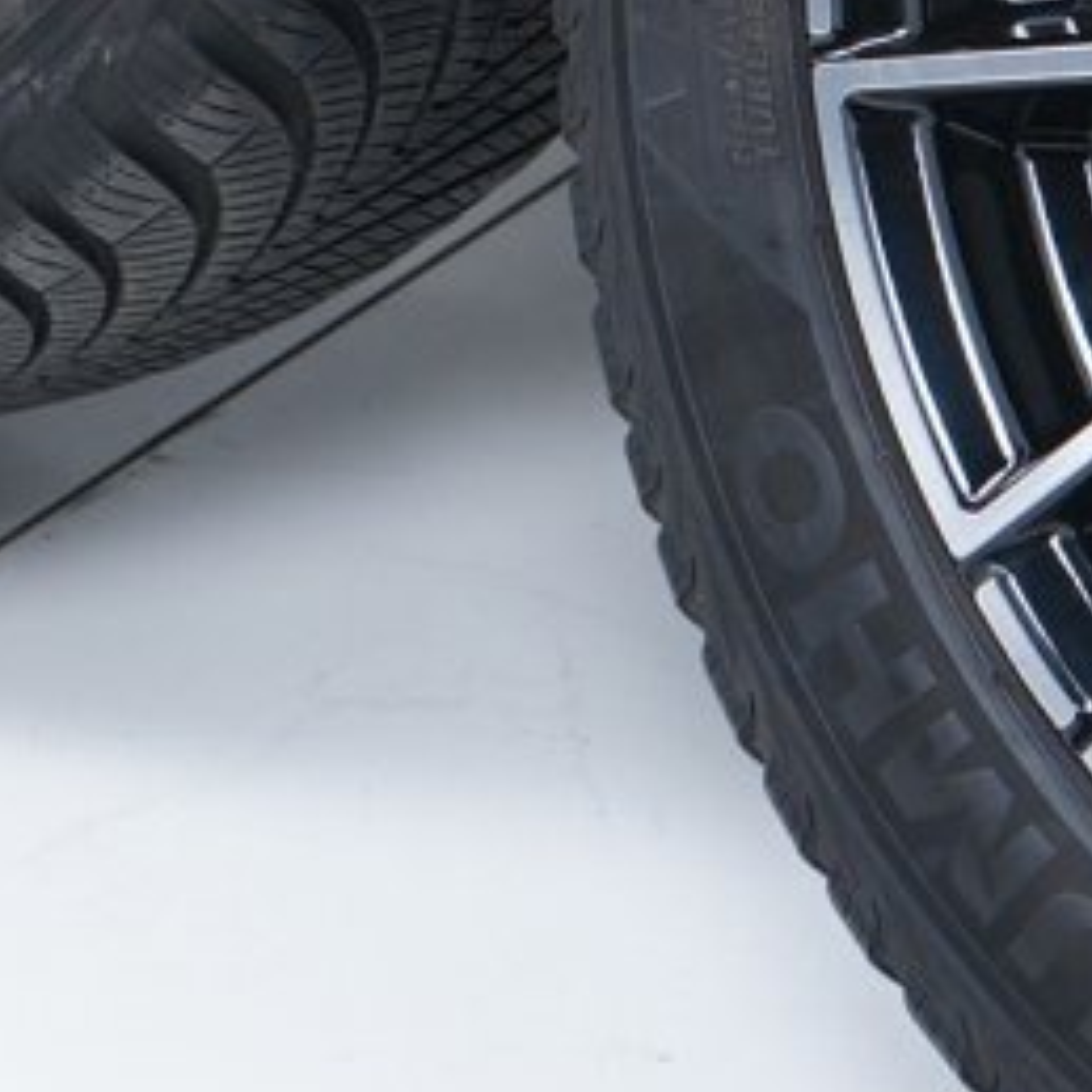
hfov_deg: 8.9
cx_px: 118
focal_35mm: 195
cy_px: -765
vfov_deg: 8.7
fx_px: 6960
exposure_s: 1/100
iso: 250
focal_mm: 31
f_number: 7.1
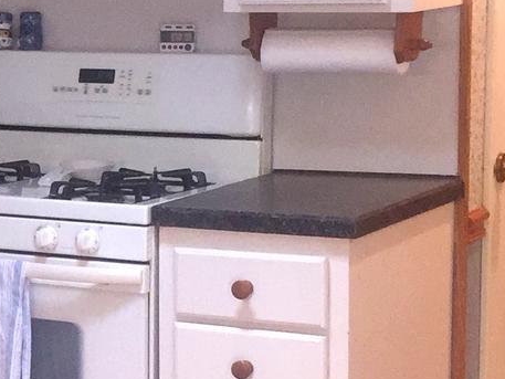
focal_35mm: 130
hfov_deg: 13.9
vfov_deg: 11.4
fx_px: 1897
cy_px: 191
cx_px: -317
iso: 80
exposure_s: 1/30
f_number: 2.2
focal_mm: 4.15
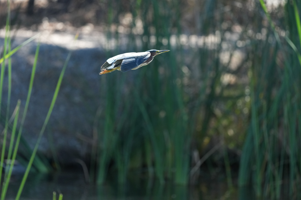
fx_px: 3887
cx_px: 154
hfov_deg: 4.4
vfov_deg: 3.0
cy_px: 86
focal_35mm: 465
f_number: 4.5
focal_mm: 400
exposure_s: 1/2500
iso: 2000
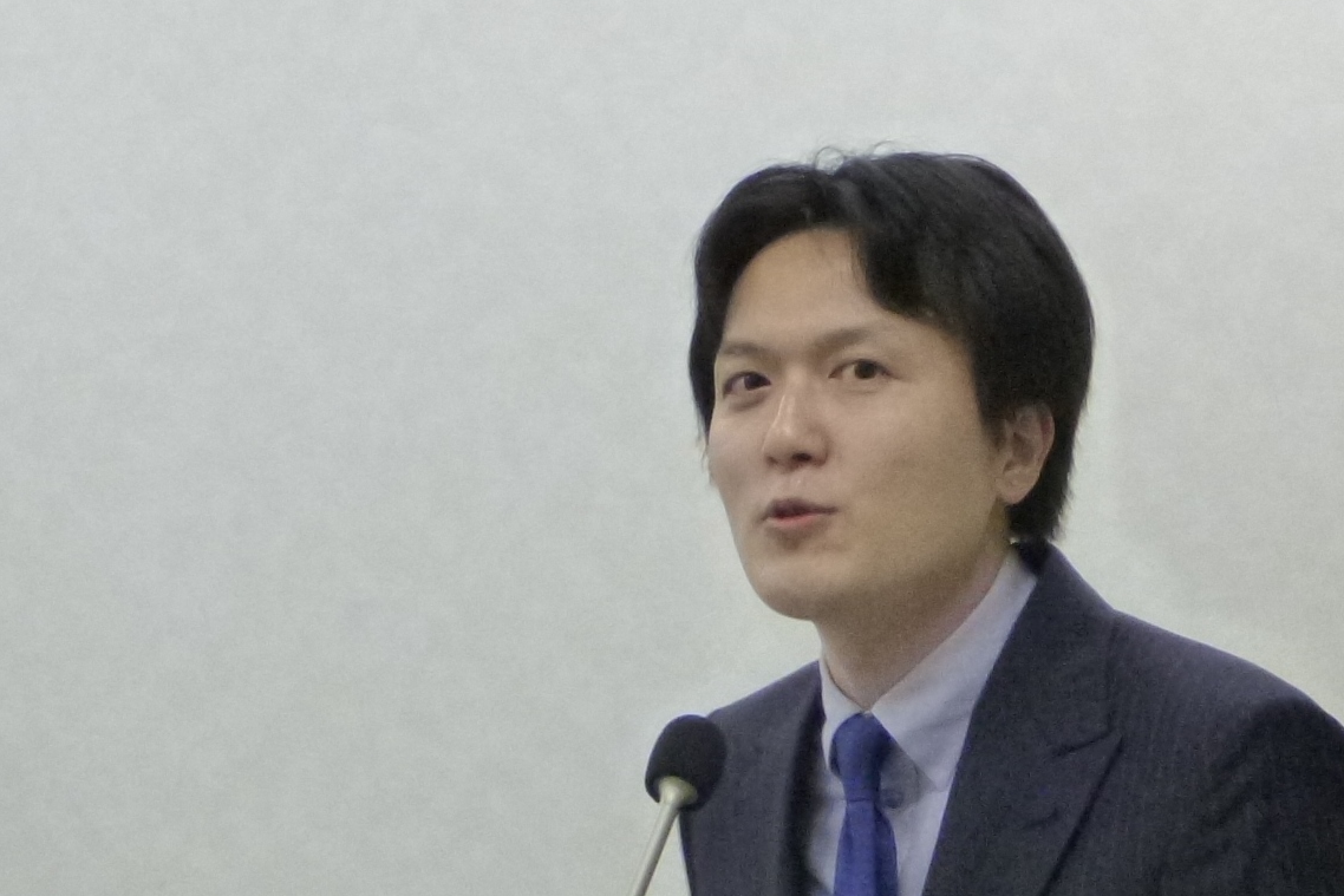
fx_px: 6272
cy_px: 797
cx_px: 745
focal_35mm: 168
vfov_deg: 8.1
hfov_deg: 12.2
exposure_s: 1/25
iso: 800
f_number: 5.6
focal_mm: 15.3
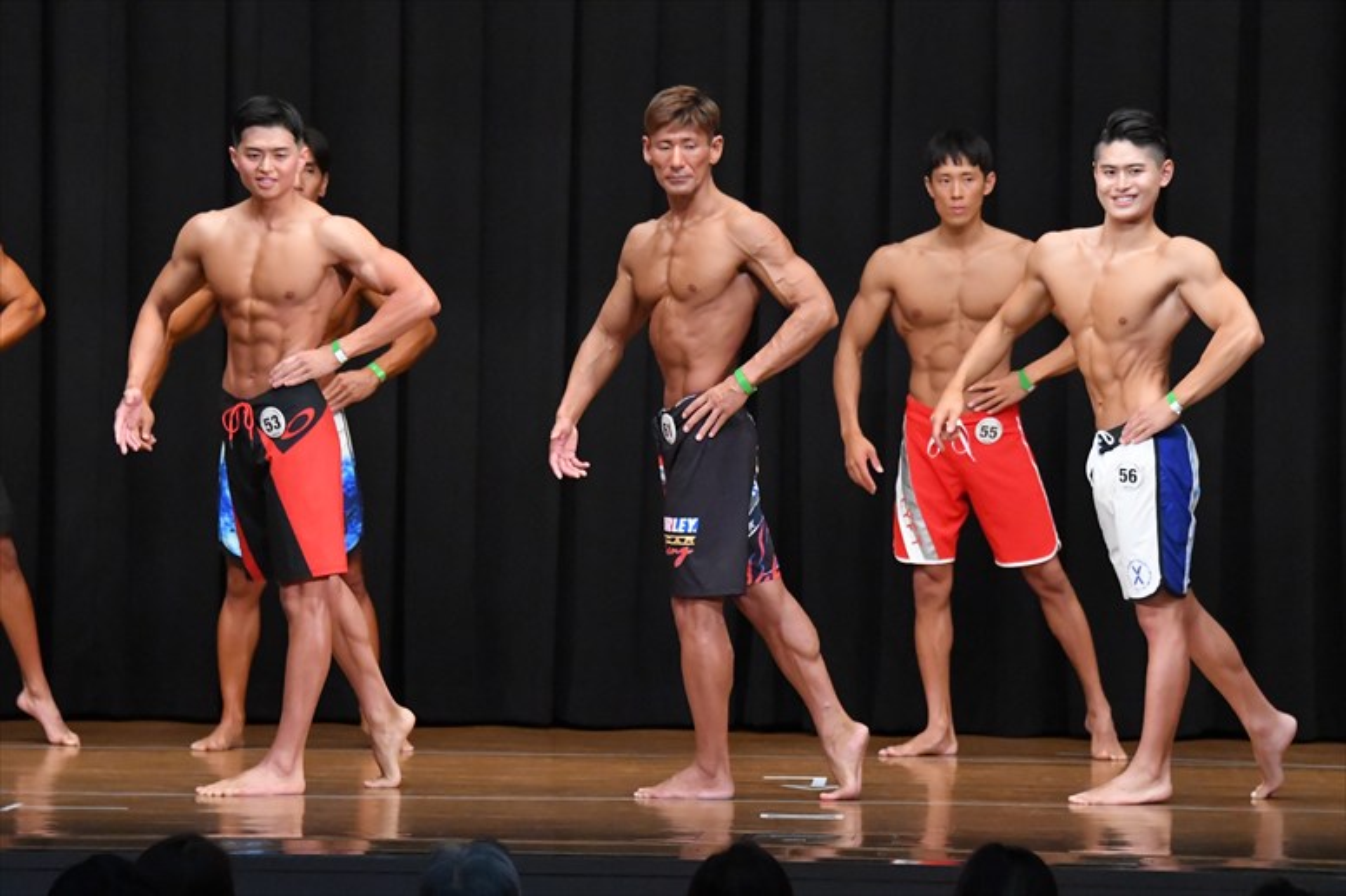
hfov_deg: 10.2
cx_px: 673
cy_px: 448
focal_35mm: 202
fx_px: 7549
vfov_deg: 6.8
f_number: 5.6
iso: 8000
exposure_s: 1/400
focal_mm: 135
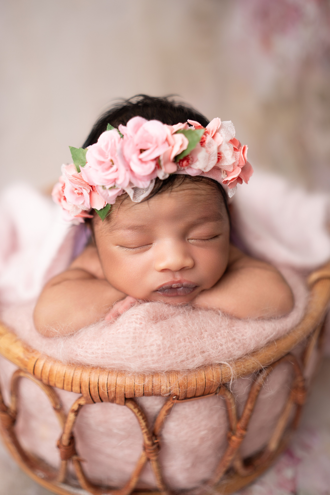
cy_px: 248
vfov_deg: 54.4
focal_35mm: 35
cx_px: 165
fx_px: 481
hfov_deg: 37.9
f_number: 1.8
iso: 100
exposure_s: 1/160
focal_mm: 35
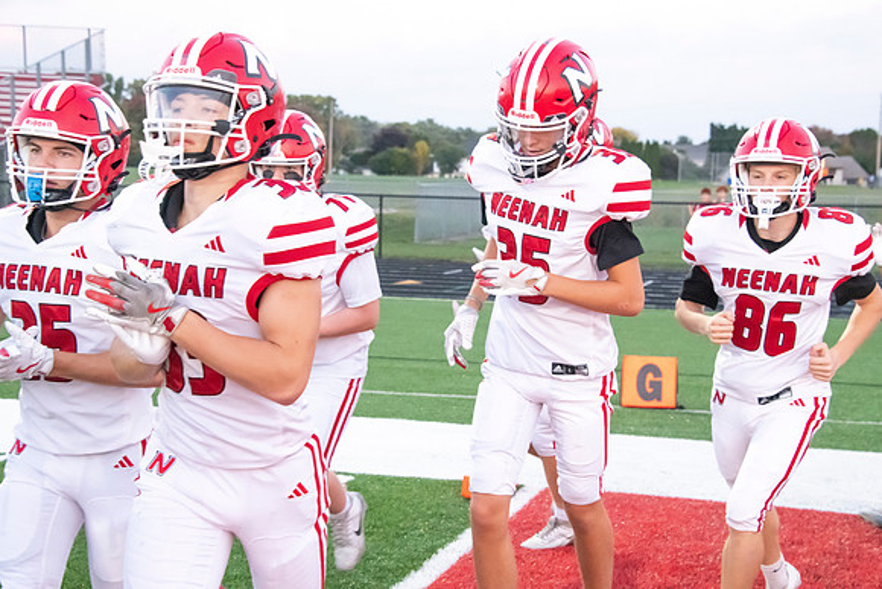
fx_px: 1666
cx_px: 441
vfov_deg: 20.0
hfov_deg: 29.6
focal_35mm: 68
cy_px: 294
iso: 10000
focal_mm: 68
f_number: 7.1
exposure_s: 1/640
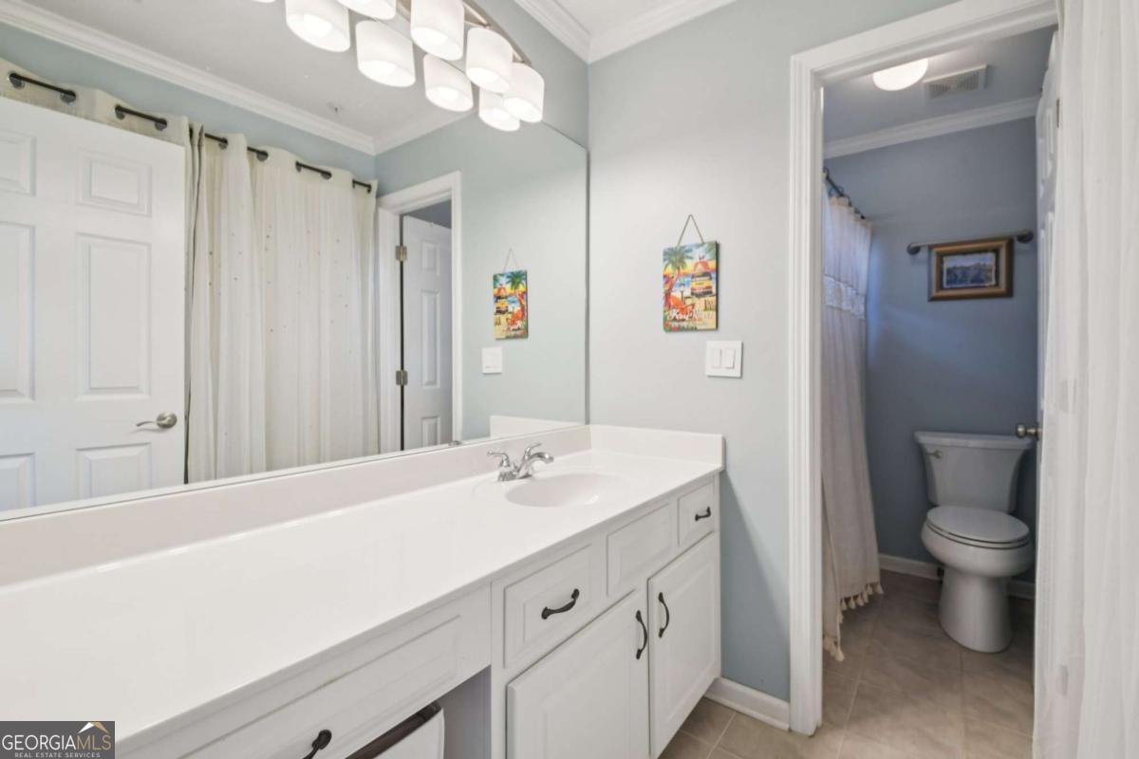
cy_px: 380
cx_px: 570
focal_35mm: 16
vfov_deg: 73.7
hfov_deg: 96.7
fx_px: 506
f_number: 8
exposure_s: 1/40
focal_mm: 16
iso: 400
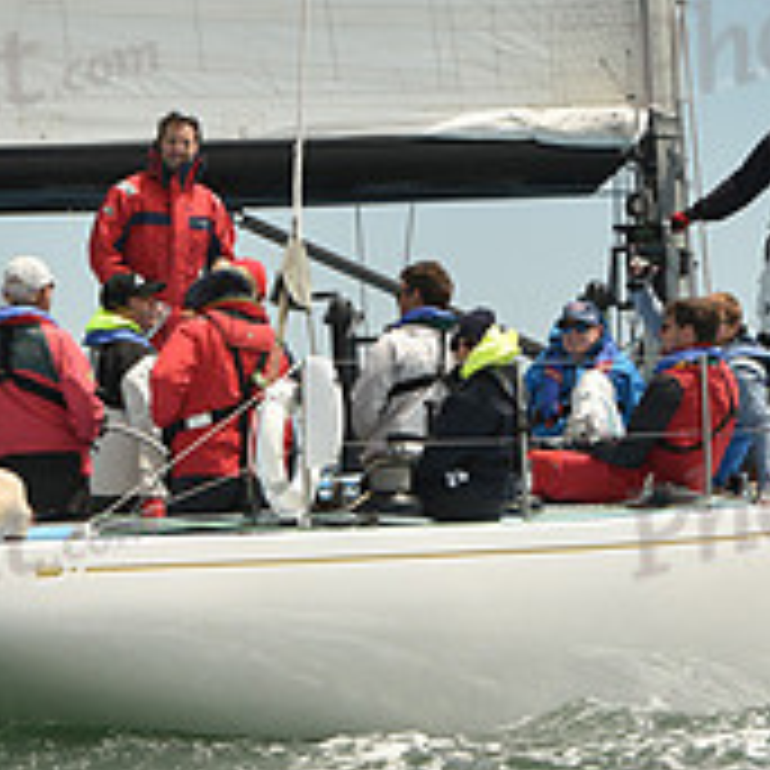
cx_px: 396
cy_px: 290
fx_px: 8406
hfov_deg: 5.2
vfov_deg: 5.2
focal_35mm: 334
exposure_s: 1/800
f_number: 13
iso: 320
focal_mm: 116
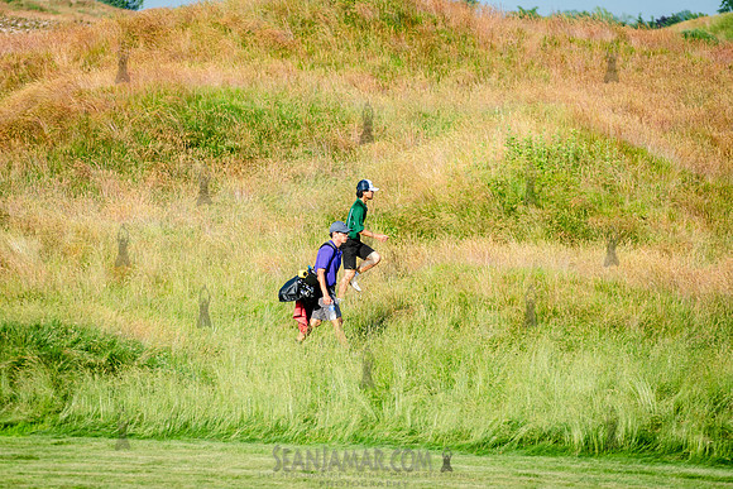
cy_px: 244
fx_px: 4073
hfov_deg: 10.3
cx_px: 366
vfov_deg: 6.9
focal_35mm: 200
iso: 125
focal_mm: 200
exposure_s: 1/1250
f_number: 3.5
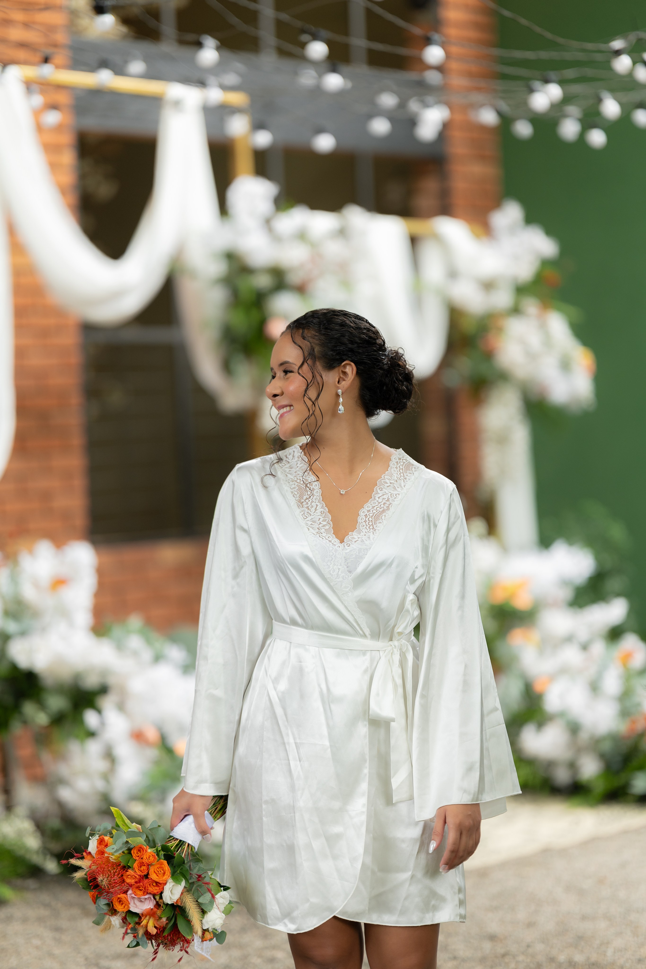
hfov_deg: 16.1
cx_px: 323
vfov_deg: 23.9
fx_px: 2288
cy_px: 484
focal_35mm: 85
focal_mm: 85
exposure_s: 1/800
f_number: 1.4
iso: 320
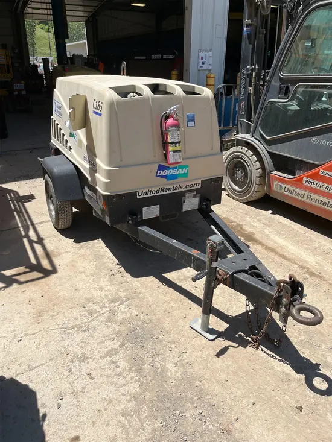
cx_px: 166
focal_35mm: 26
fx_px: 332
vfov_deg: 67.3
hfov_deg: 53.1
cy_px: 221
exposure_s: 1/3876
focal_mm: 5.1
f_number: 1.6
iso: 50
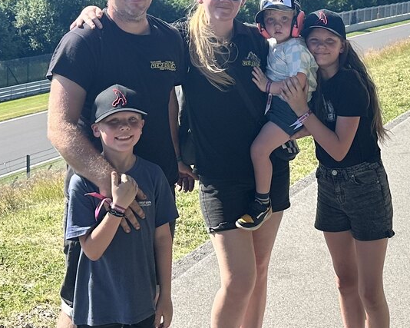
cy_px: -41
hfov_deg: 24.0
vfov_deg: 18.6
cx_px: 276
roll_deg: -0.6
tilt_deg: -3.1
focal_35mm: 79
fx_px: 958
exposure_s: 1/3861
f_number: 1.78
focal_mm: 6.86
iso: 80
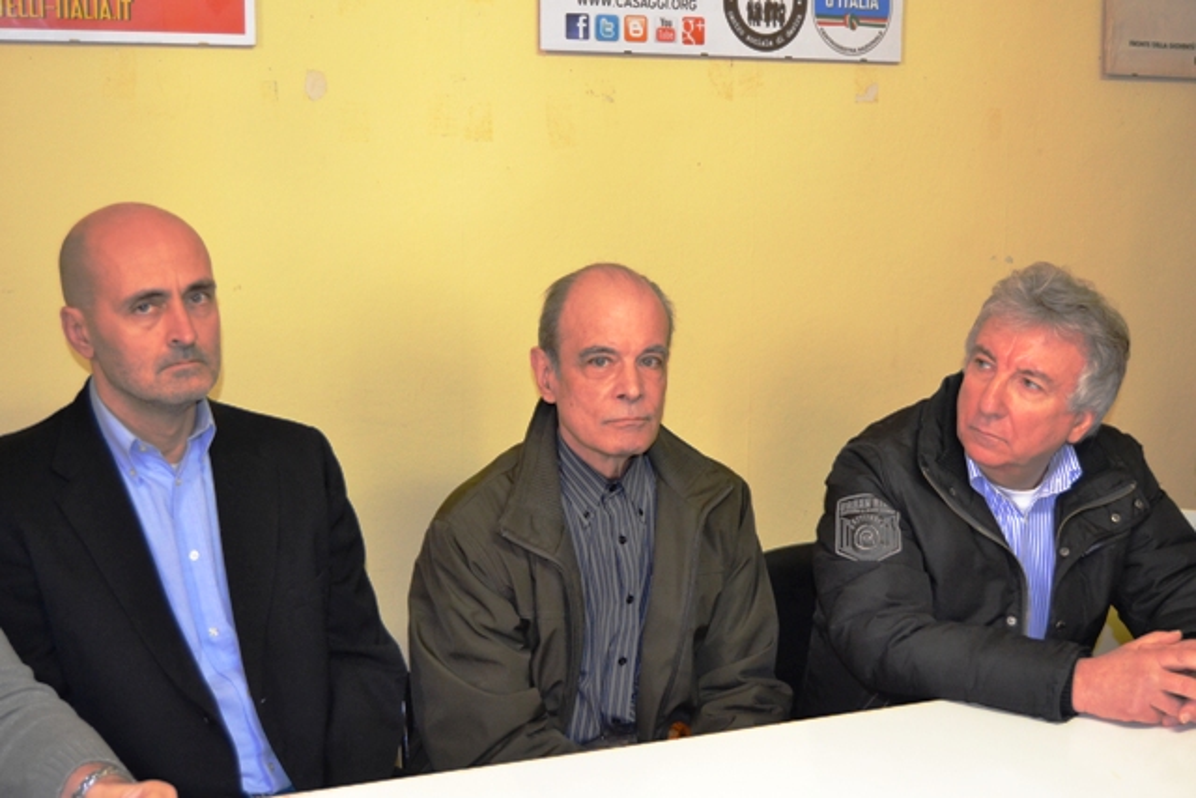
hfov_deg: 41.1
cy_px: 399
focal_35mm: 48
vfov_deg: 28.1
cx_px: 598
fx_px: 1595
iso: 2000
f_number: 4.5
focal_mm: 32
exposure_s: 1/60
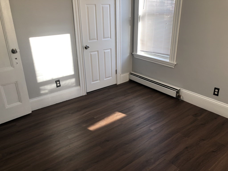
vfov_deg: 49.7
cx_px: 114
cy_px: 86
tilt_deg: -21.8
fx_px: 184
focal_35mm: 28
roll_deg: +0.8
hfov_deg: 63.4
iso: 32
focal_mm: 4
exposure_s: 1/120
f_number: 1.8
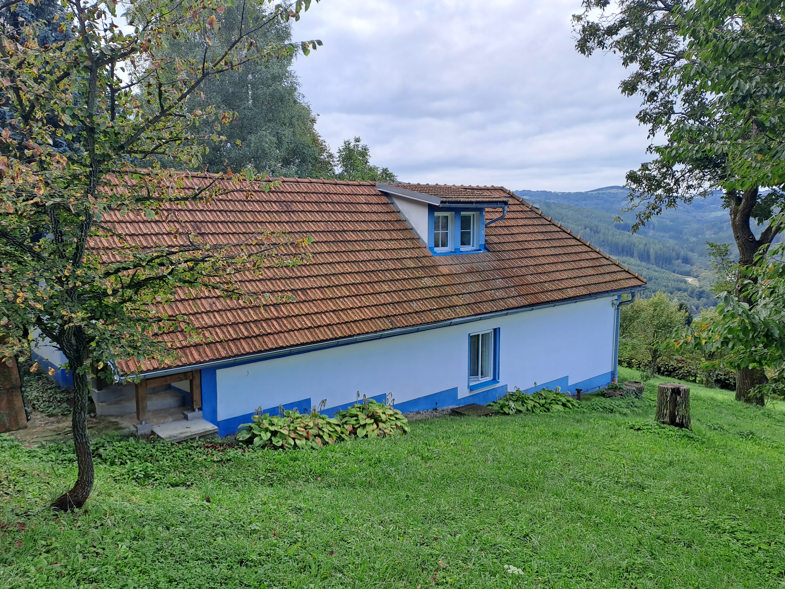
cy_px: 294
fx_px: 567
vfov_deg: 54.9
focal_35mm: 25
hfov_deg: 69.4
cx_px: 392
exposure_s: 1/352
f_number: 1.8
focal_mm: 4.65
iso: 32
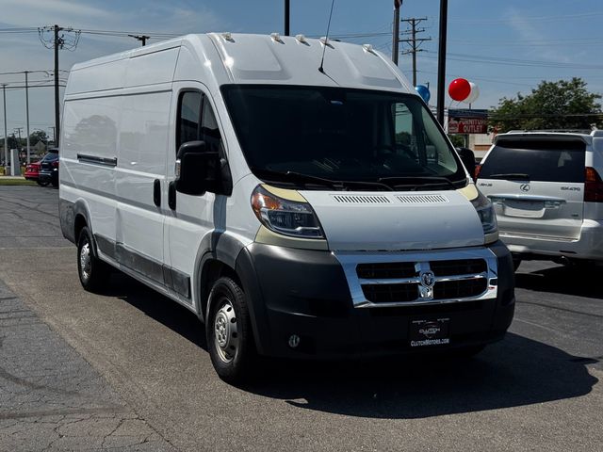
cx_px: 302
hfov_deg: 39.7
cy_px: 226
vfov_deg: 30.3
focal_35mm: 48
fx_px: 836
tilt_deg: -5.4
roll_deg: -1.2
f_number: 1.78
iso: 64
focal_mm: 6.76
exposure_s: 1/7937
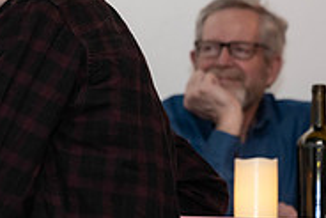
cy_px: 152
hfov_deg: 9.0
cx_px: -149
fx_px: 2030
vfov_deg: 6.1
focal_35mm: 224
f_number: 4
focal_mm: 71
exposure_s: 1/160
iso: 4000
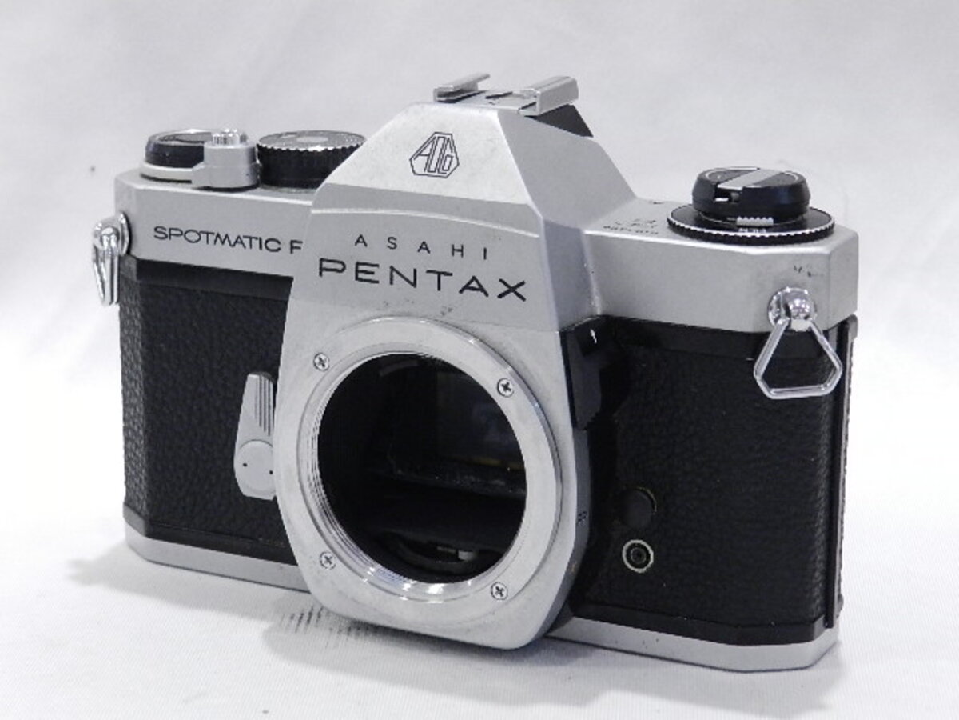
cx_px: 480
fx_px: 2327
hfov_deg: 23.3
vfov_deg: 17.6
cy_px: 360
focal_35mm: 84
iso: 800
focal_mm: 14.9
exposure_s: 1/50
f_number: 4.4
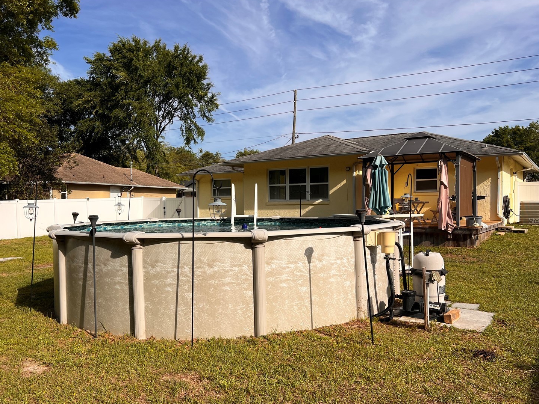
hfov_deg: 61.6
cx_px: 263
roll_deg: +0.9
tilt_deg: -1.8
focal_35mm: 29
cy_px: 220
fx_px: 452
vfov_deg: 48.2
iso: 50
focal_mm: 5.7
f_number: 1.5
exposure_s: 1/5076
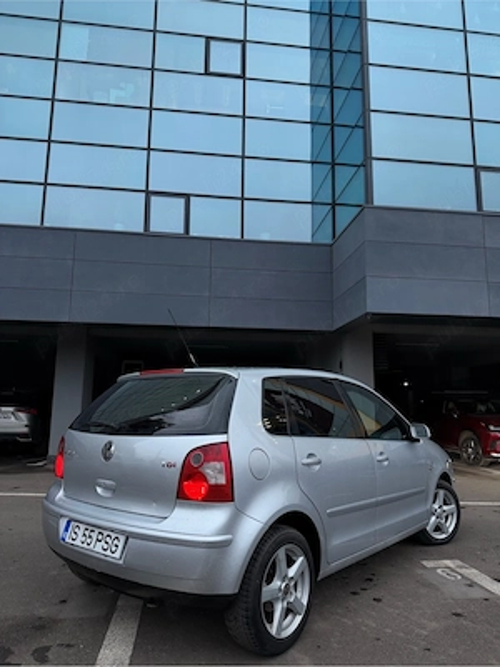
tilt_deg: +10.0
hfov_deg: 56.8
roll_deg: -0.5
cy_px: 334
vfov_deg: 71.6
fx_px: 462
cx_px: 250
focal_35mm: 24
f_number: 1.78
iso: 250
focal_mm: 6.76
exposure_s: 1/60
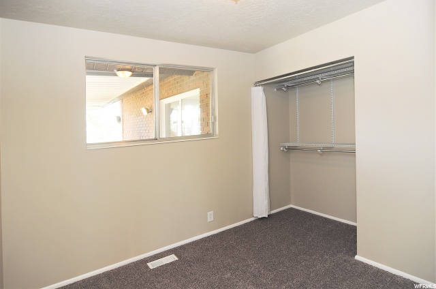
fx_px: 218
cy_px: 144
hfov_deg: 90.1
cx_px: 218
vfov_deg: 67.2
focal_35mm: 18
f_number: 4
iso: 200
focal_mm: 12
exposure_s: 1/60
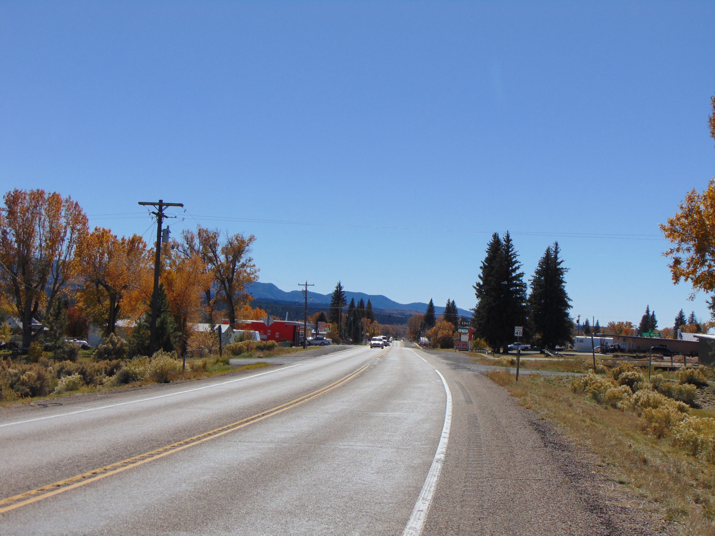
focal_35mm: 50
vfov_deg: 29.1
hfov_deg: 38.2
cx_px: 358
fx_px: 1033
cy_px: 268
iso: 80
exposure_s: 1/400
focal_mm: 9
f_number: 9
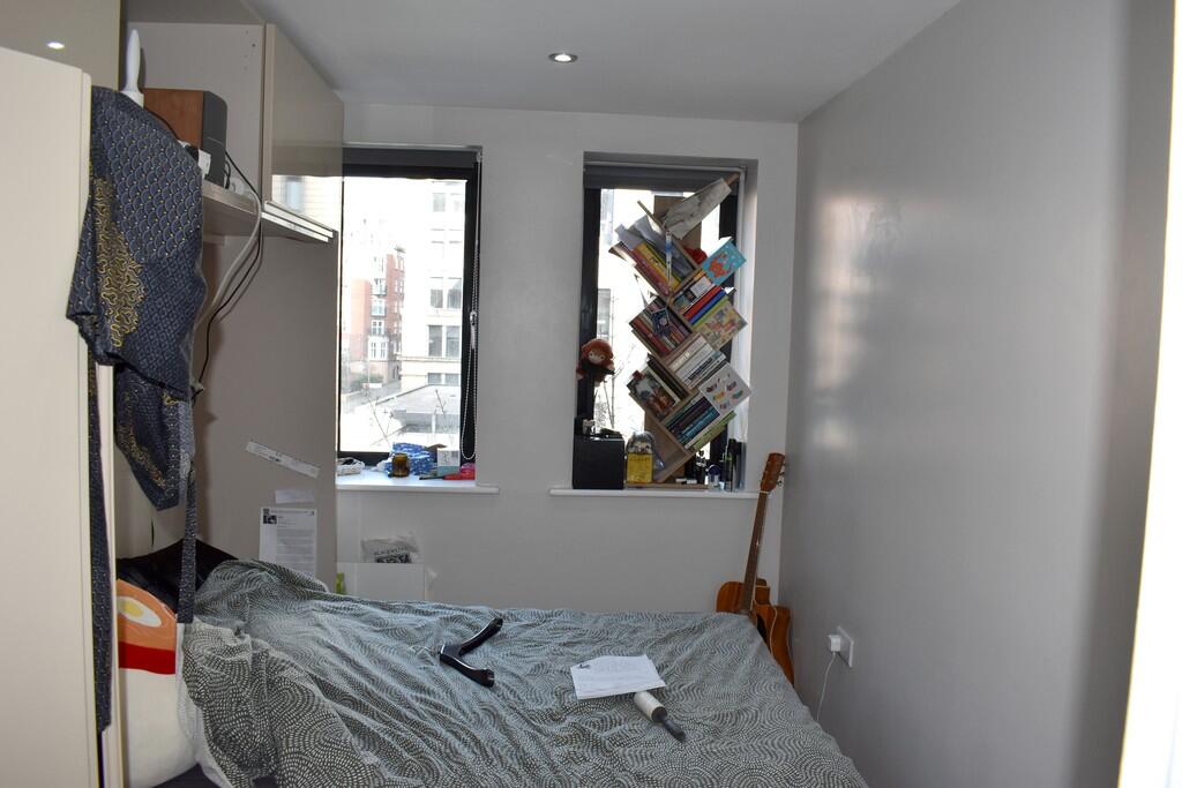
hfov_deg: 67.4
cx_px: 591
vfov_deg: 47.9
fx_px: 887
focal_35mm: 27
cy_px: 394
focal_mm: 18
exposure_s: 1/125
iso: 500
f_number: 5.6
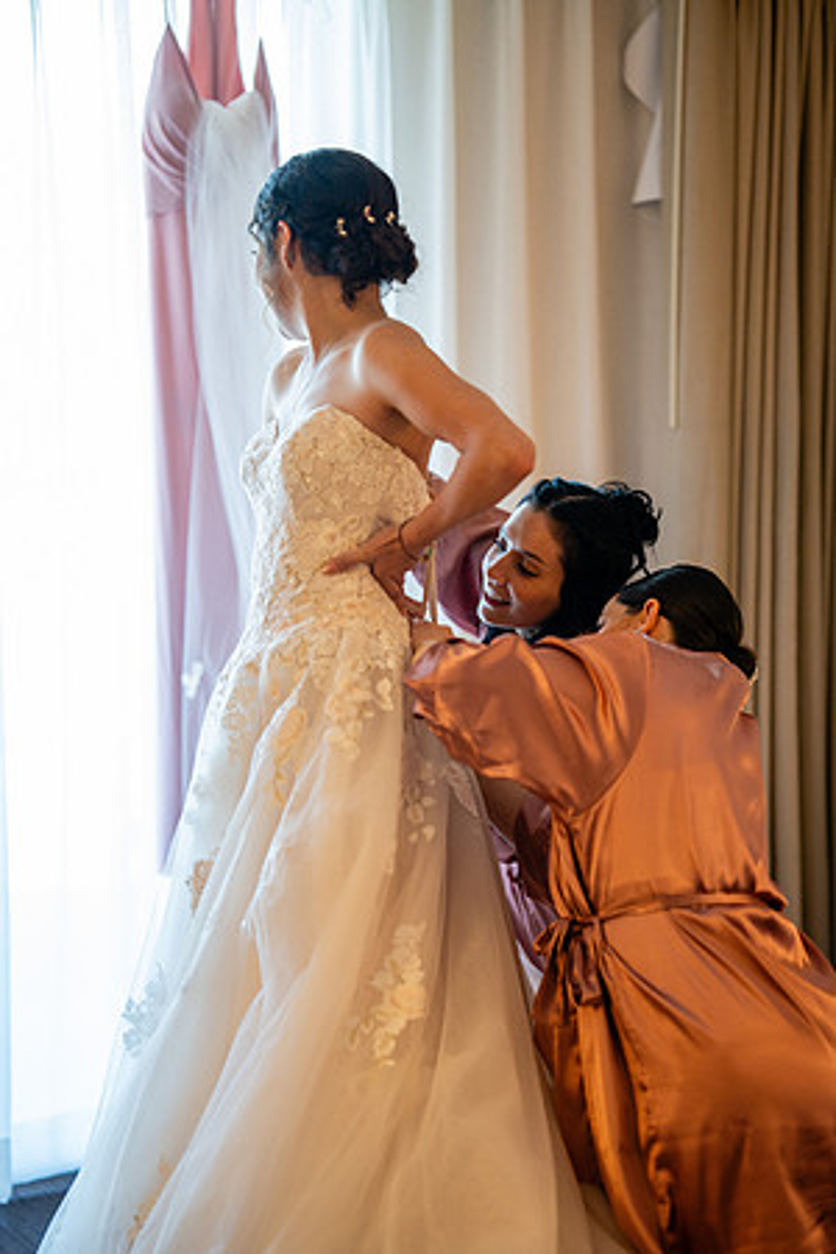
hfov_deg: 16.1
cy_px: 627
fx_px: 2961
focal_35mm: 85
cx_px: 418
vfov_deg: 23.9
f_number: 1.4
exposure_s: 1/200
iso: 640
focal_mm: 85
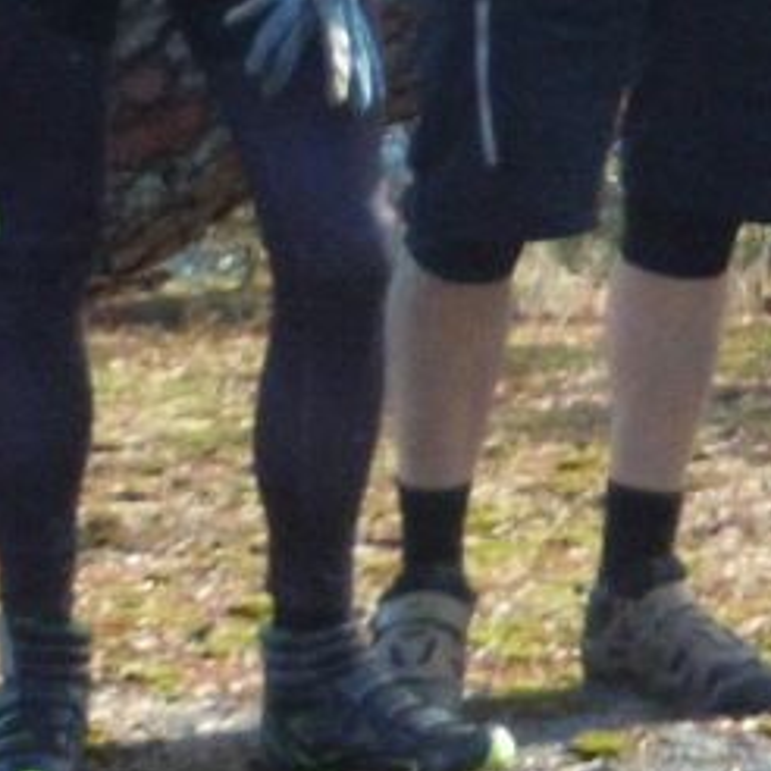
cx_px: 743
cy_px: -636
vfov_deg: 6.6
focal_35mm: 259
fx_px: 6527
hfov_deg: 6.7
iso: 400
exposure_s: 1/640
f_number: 3.8
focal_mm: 8.1
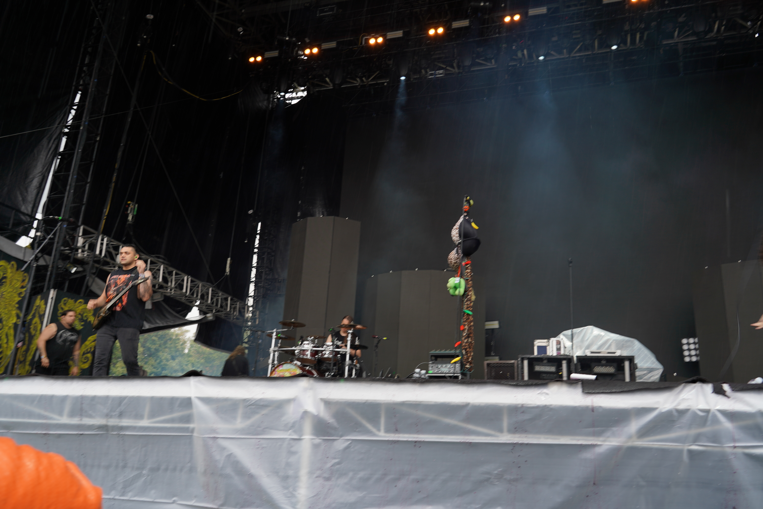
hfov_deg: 63.7
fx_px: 615
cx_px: 382
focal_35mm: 29
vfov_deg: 45.0
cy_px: 254
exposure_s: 1/60
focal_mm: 29
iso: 100
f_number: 5.6
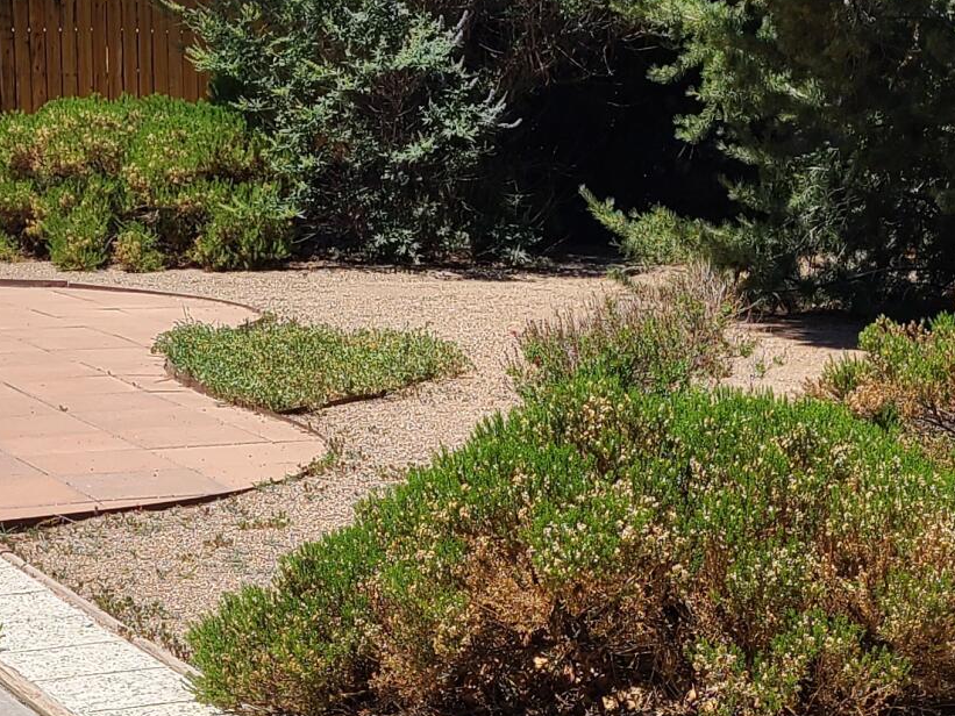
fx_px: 2621
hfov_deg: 20.6
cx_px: 452
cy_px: 566
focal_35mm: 95
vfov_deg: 15.5
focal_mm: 5.4
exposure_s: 1/2671
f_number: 1.8
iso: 40
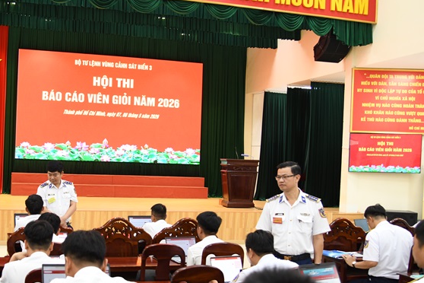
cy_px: 177
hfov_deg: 43.5
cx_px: 89
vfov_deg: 31.1
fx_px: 506
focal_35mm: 43
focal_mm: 24
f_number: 4
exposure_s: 1/125
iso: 1250
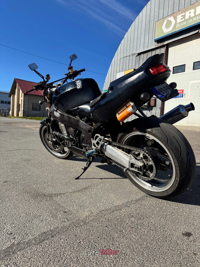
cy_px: 134
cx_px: 100
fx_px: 185
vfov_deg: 71.6
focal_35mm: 24
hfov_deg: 56.8
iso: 80
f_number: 1.78
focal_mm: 6.76
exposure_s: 1/4049
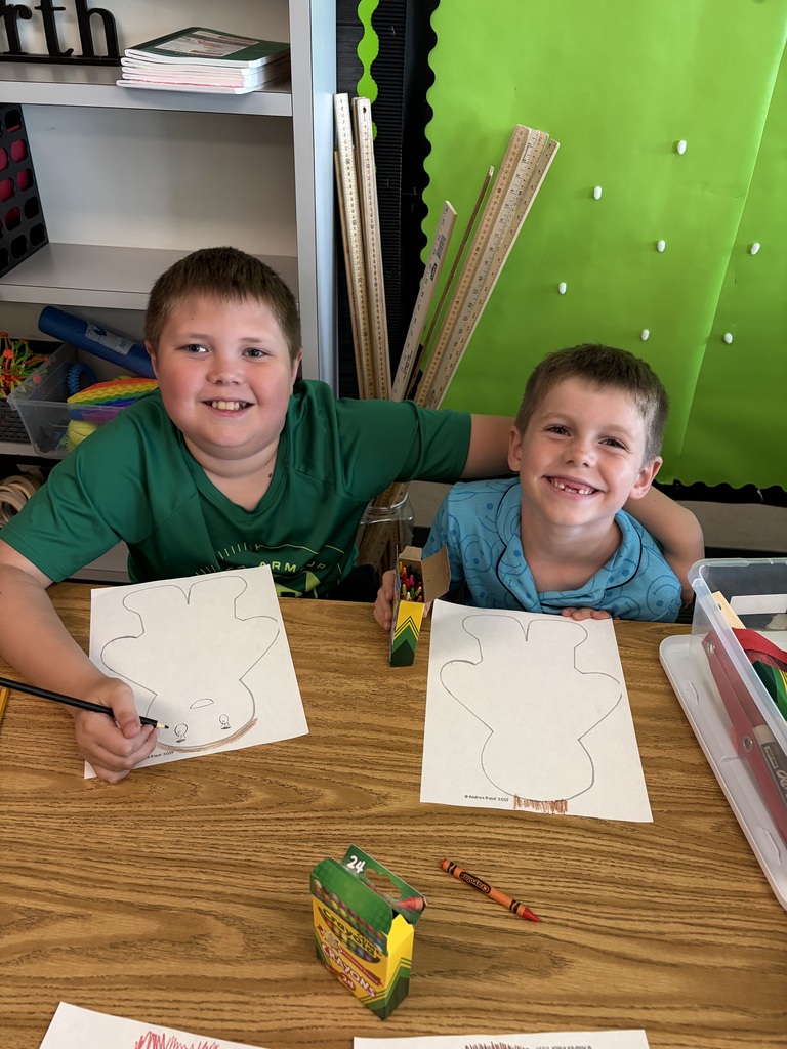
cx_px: 394
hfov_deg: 53.1
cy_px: 524
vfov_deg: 67.3
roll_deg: -1.4
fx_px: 788
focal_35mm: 26
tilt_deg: -35.1
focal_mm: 5.96
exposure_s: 1/60
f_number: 1.6
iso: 250
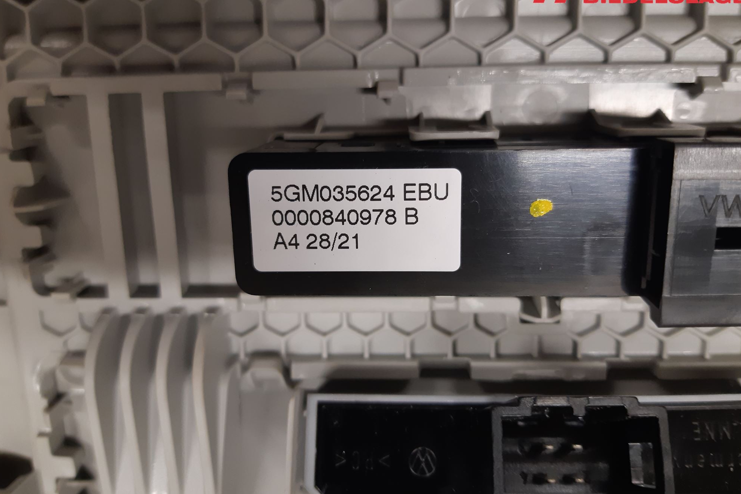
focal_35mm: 28
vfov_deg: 46.4
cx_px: 379
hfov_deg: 65.5
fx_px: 576
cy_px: 227
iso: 125
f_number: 1.7
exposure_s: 1/50
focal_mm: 3.93
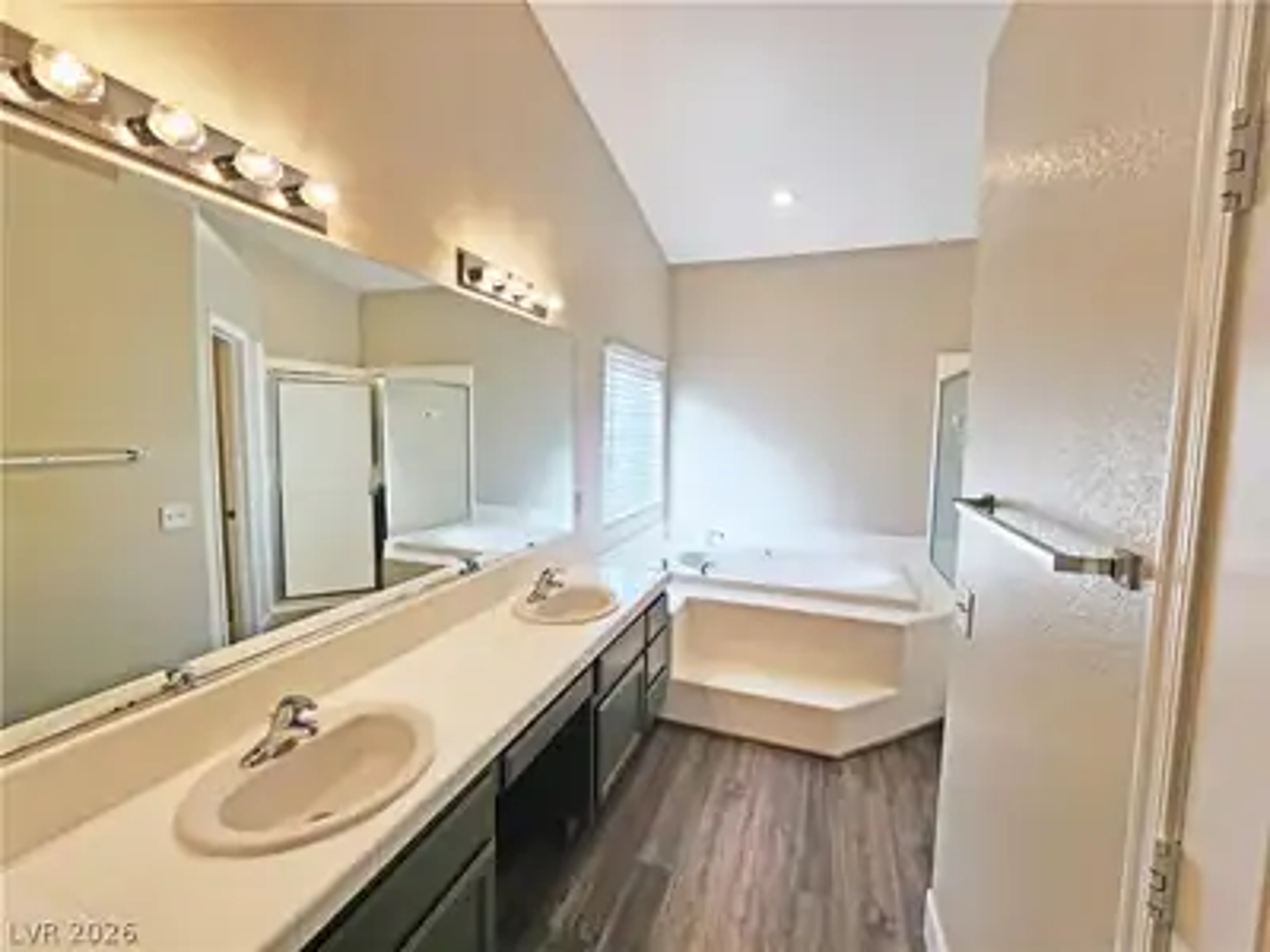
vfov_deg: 89.9
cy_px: 476
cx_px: 635
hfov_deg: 106.2
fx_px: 477
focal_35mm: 13
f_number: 2.2
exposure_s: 1/149
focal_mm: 2.2
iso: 50
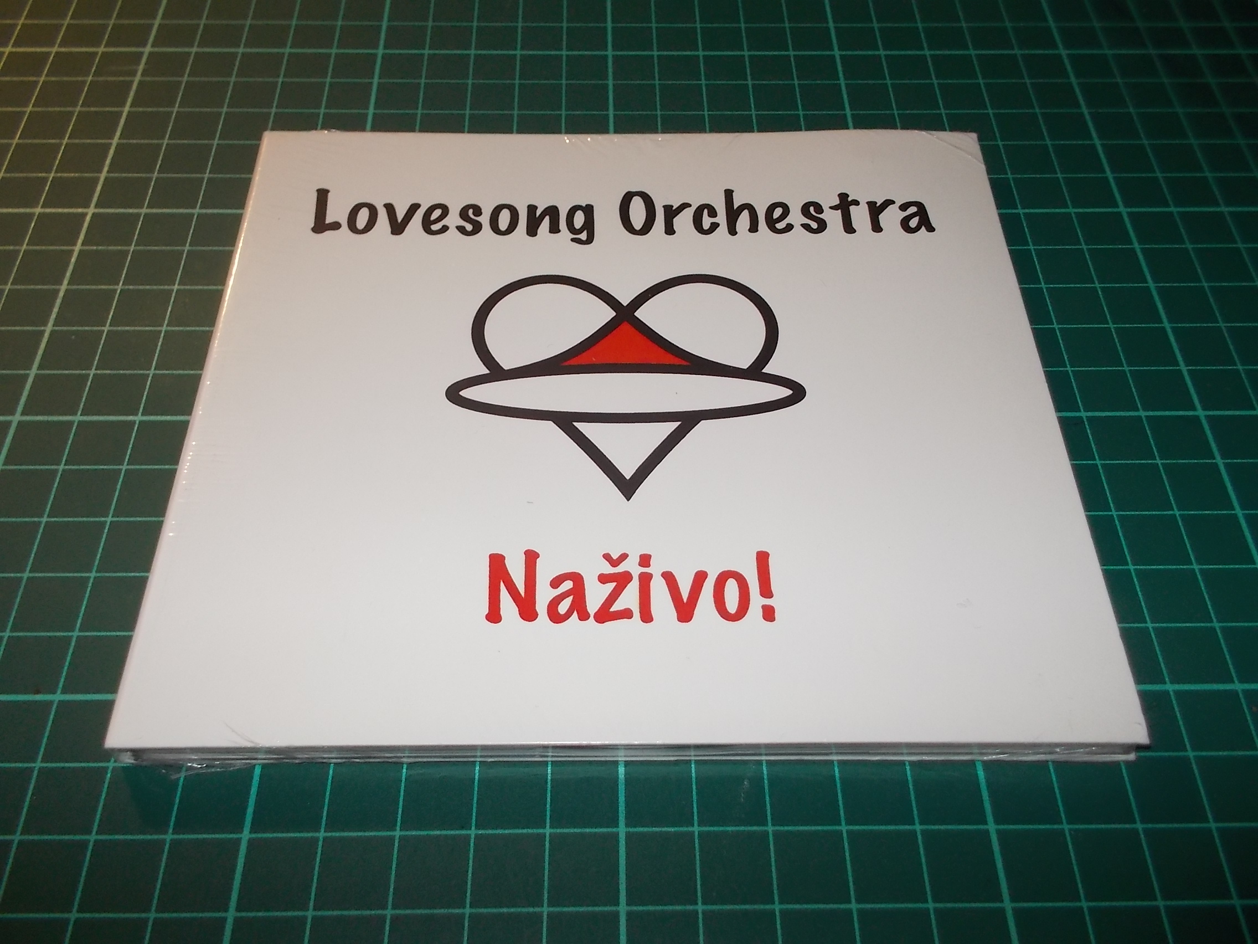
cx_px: 629
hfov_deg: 61.7
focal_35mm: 29
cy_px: 472
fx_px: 1054
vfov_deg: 48.2
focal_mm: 4.1
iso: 200
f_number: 3.3
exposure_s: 1/30
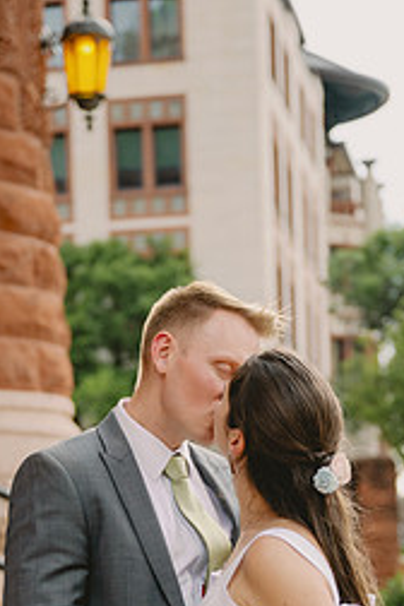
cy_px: 539
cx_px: 180
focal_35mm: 93
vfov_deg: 21.5
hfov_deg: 14.7
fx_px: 1565
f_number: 2.8
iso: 400
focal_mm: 52
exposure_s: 1/1600
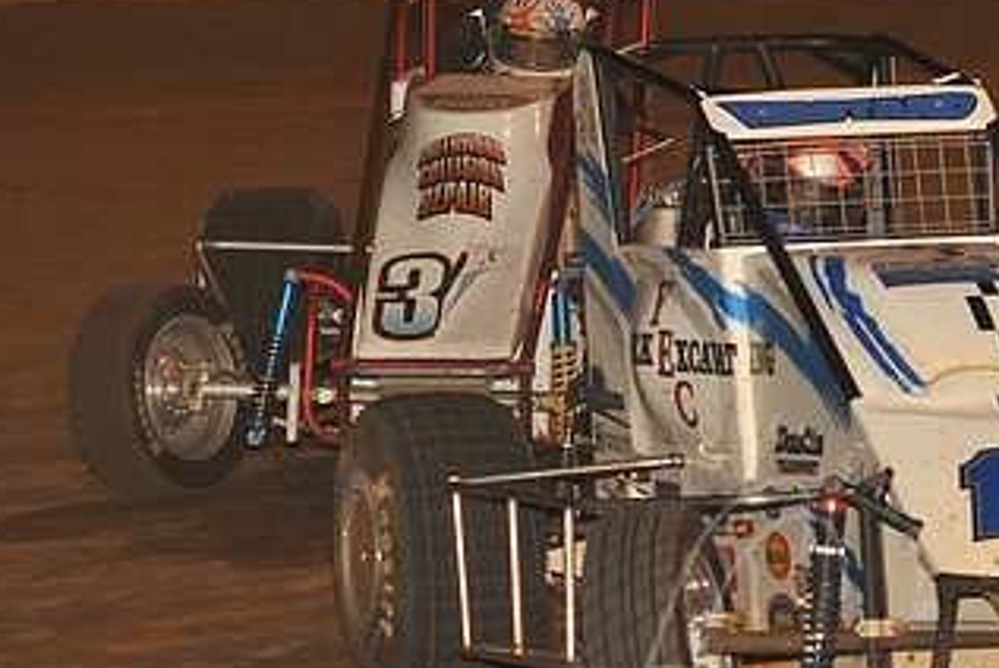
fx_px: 6860
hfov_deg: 8.3
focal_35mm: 247
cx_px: 744
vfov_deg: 5.6
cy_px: 314
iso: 1000
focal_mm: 135
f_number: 6.3
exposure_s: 1/250
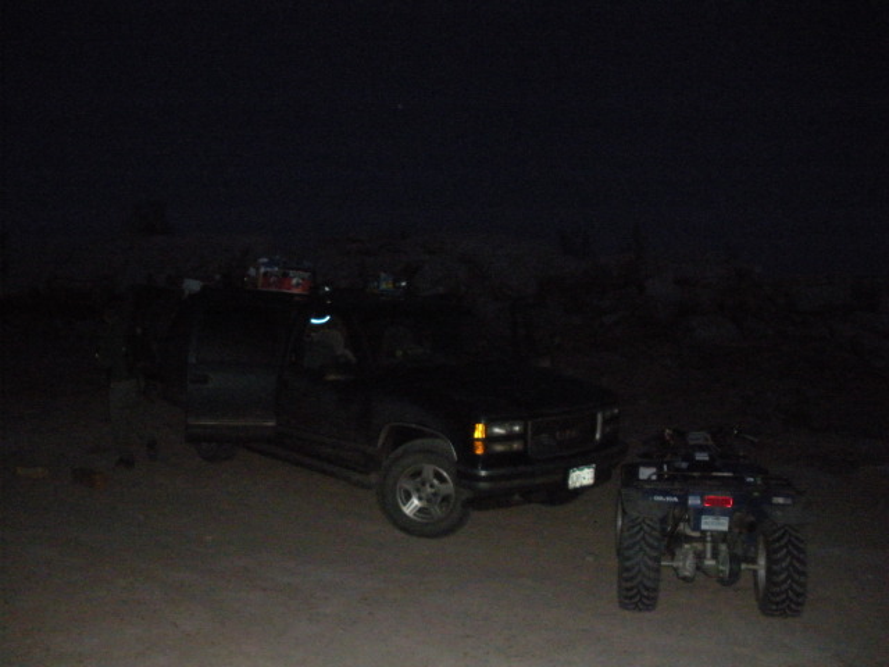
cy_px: 334
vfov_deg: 39.7
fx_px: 925
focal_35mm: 36
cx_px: 444
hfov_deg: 51.4
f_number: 3.5
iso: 800
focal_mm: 6.3
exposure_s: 1/60
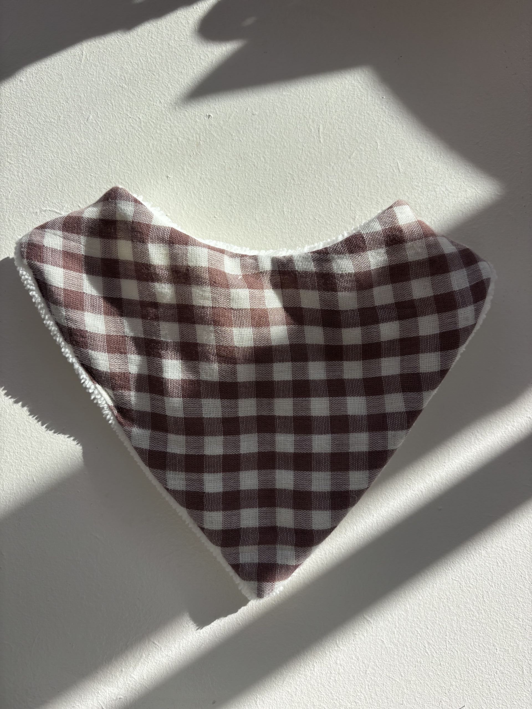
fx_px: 533
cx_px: 266
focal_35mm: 26
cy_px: 354
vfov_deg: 67.3
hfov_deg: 53.1
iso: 50
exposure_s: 1/2342
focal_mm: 5.96
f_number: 1.6
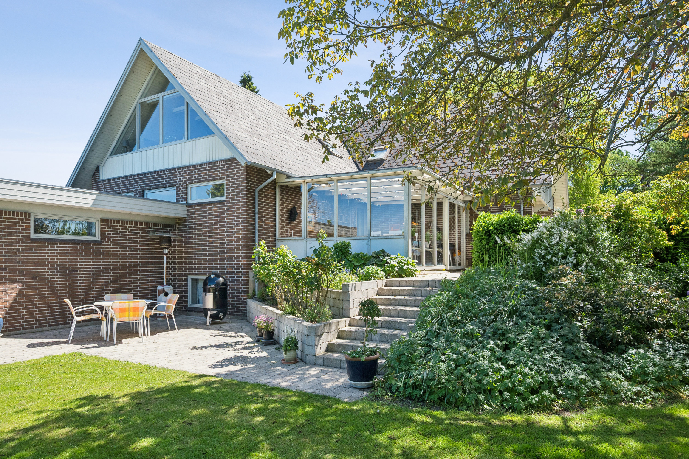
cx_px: 344
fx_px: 402
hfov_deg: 81.2
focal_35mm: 21
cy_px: 230
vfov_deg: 59.5
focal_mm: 21
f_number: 6.3
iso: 1100
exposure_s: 1/1600
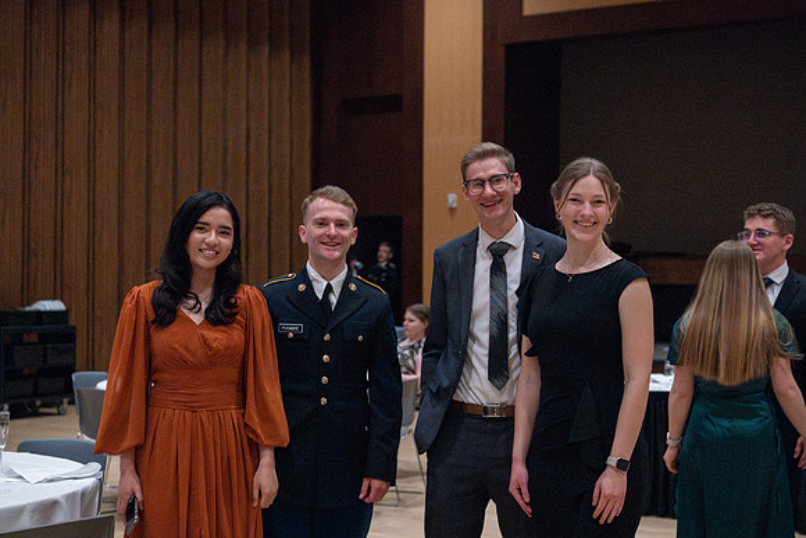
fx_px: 1268
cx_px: 407
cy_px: 279
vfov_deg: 23.9
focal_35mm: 57
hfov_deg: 35.3
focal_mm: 50
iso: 20000
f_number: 3.5
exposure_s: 1/400
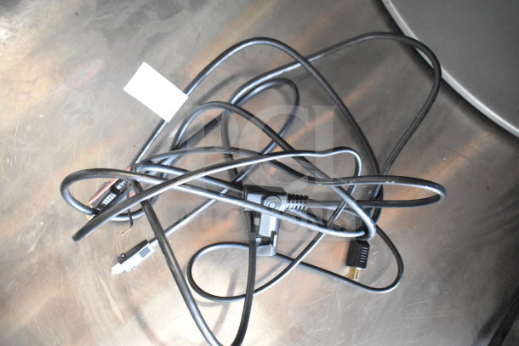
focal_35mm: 34
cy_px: 173
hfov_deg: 55.1
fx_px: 497
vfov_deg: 38.4
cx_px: 260
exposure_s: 1/40
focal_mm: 23
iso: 4000
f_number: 3.8
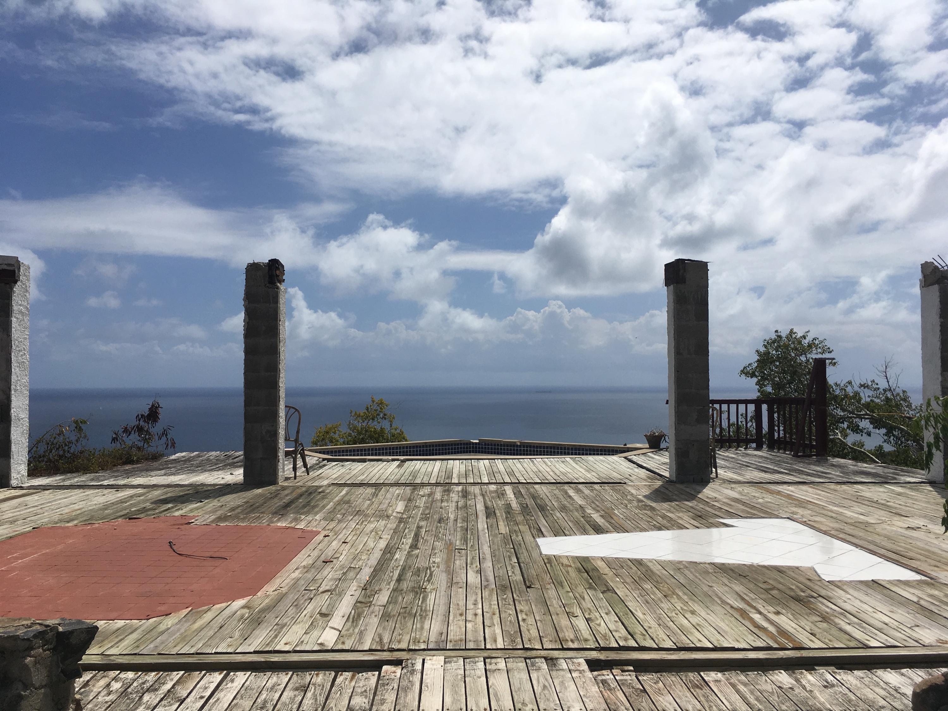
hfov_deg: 61.7
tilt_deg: +3.2
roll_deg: -0.4
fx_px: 794
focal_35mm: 29
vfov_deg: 48.2
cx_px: 474
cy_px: 356
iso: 25
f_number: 2.2
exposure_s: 1/6410
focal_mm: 4.15
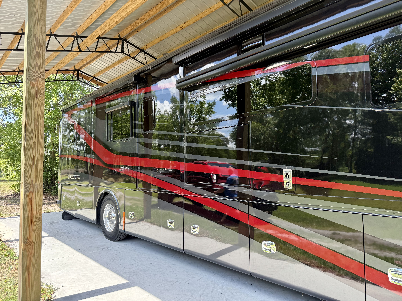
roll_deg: +1.4
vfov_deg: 56.8
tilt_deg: +0.6
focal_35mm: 24
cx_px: 201
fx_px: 279
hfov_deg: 71.6
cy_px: 150
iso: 100
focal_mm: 6.76
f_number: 1.78
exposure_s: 1/602
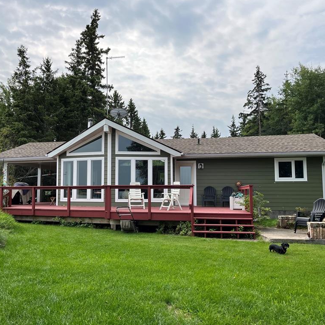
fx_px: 329
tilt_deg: +5.0
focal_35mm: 31
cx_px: 149
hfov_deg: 52.5
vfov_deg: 52.5
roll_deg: +0.2
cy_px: 162
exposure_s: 1/4149
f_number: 1.6
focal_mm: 5.1
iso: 50
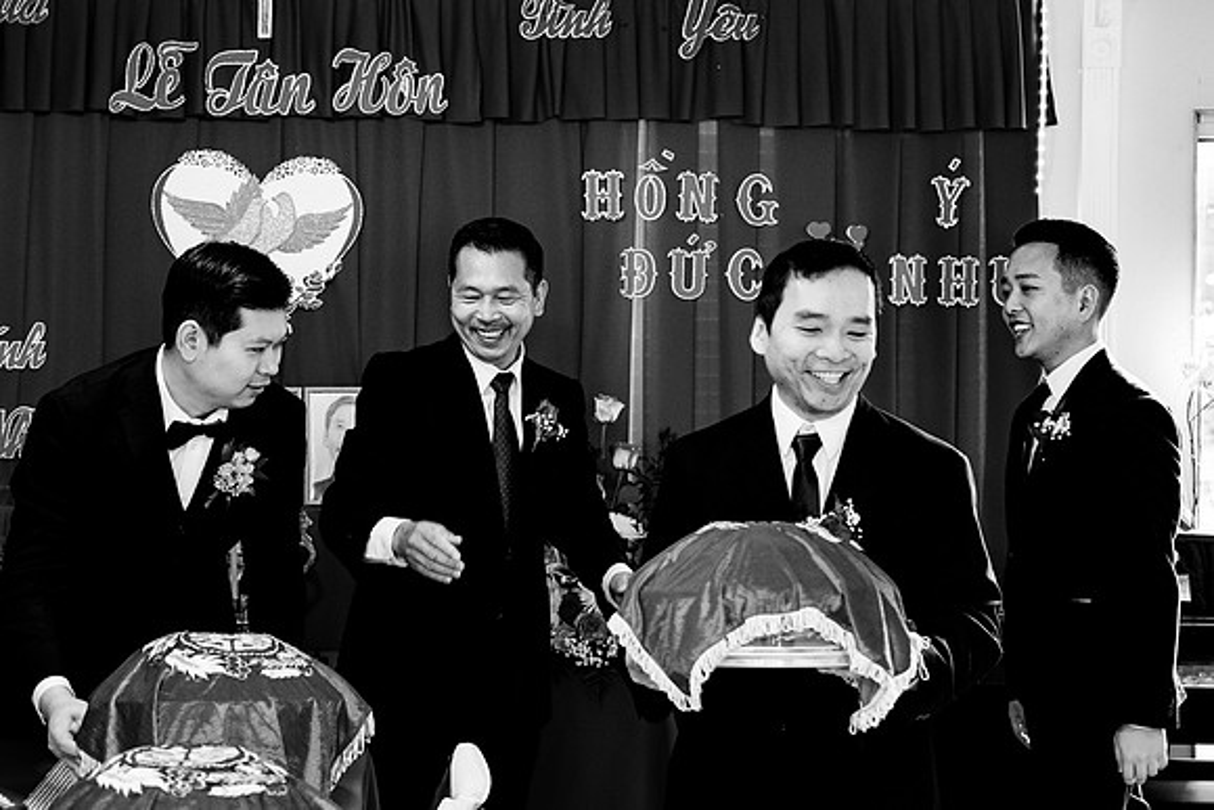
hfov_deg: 31.9
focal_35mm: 63
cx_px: 534
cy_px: 341
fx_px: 2120
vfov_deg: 21.6
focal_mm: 51
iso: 1600
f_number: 4
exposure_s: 1/125
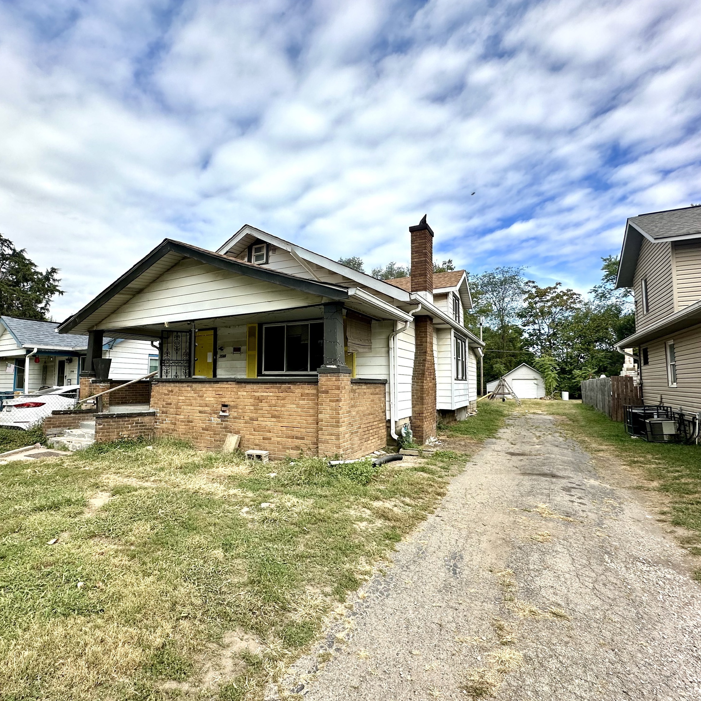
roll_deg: -0.5
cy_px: 353
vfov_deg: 84.0
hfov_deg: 83.8
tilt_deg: +3.8
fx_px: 389
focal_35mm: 17
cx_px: 323
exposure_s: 1/1289
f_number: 2.2
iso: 50
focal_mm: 2.22
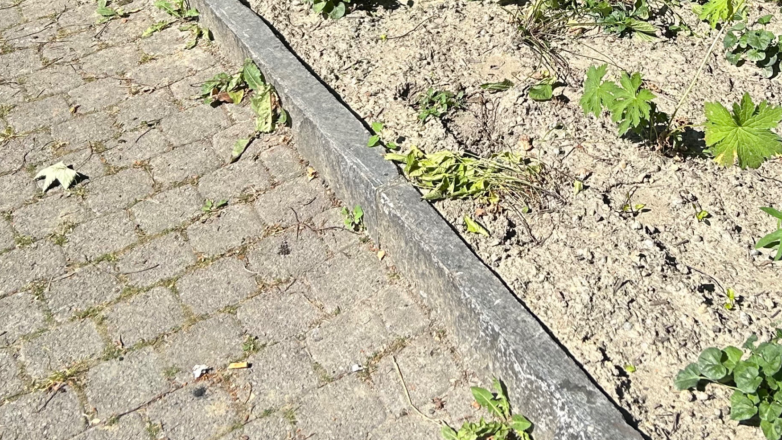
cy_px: -119
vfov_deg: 18.2
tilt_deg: -26.4
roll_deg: +7.4
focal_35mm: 62
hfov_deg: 33.3
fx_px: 1286
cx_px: 559
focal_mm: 5.7
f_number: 1.5
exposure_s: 1/2695
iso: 50
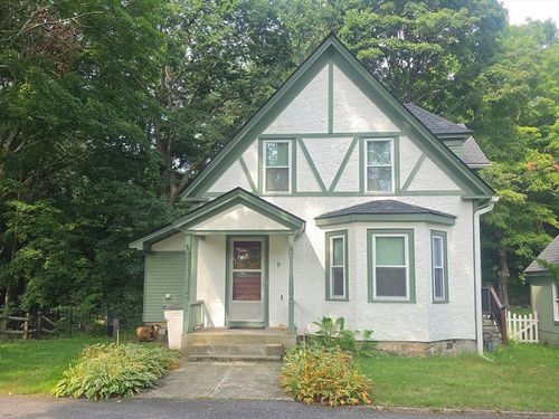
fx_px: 371
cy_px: 210
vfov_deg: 58.9
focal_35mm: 23
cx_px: 280
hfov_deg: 73.9
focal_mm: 6.5
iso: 10
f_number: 1.4
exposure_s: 1/166
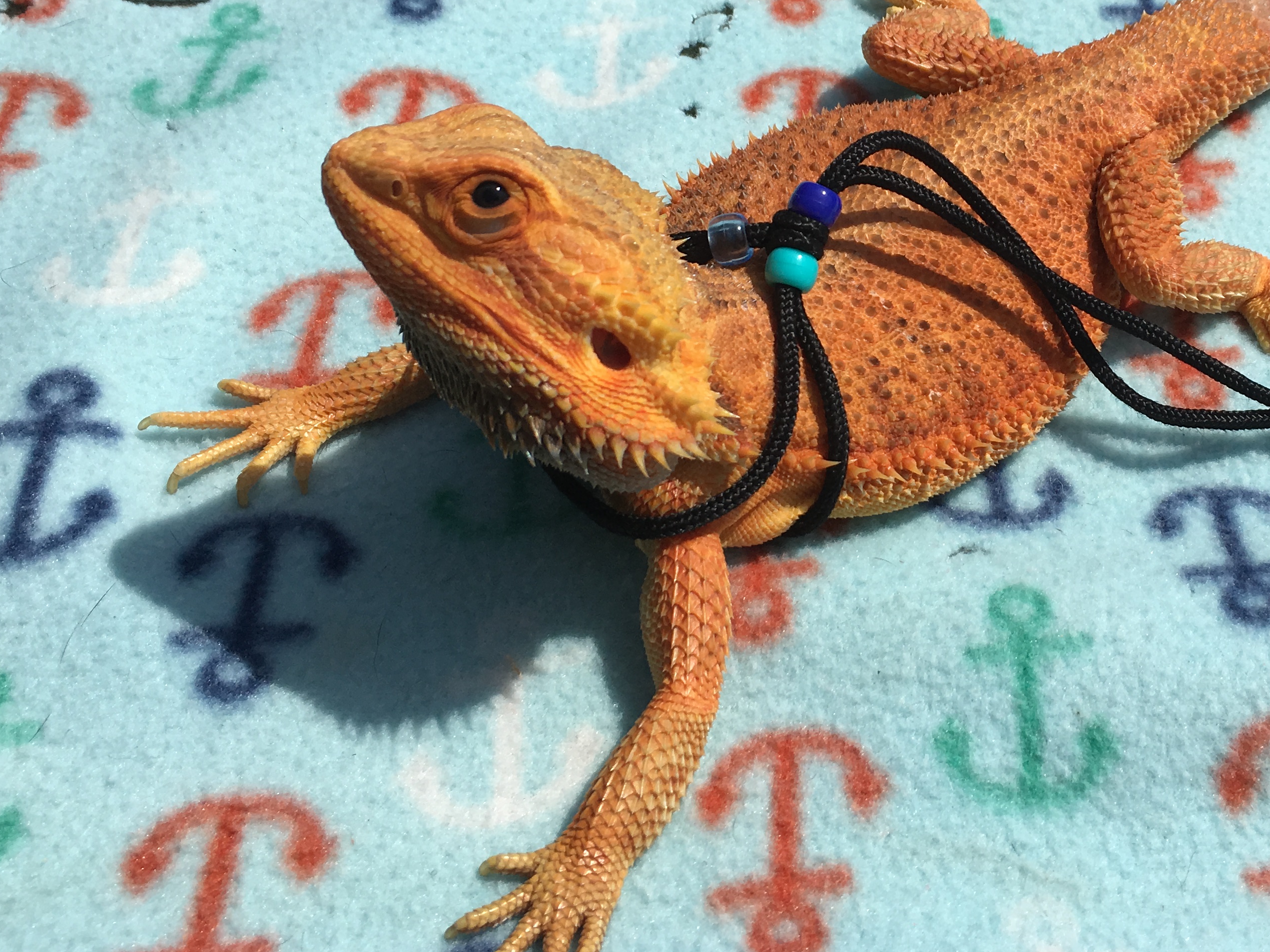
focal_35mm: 46
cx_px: 915
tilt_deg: -50.0
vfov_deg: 31.0
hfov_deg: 40.3
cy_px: 254
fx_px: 1687
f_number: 2.2
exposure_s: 1/3344
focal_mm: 4.15
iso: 25
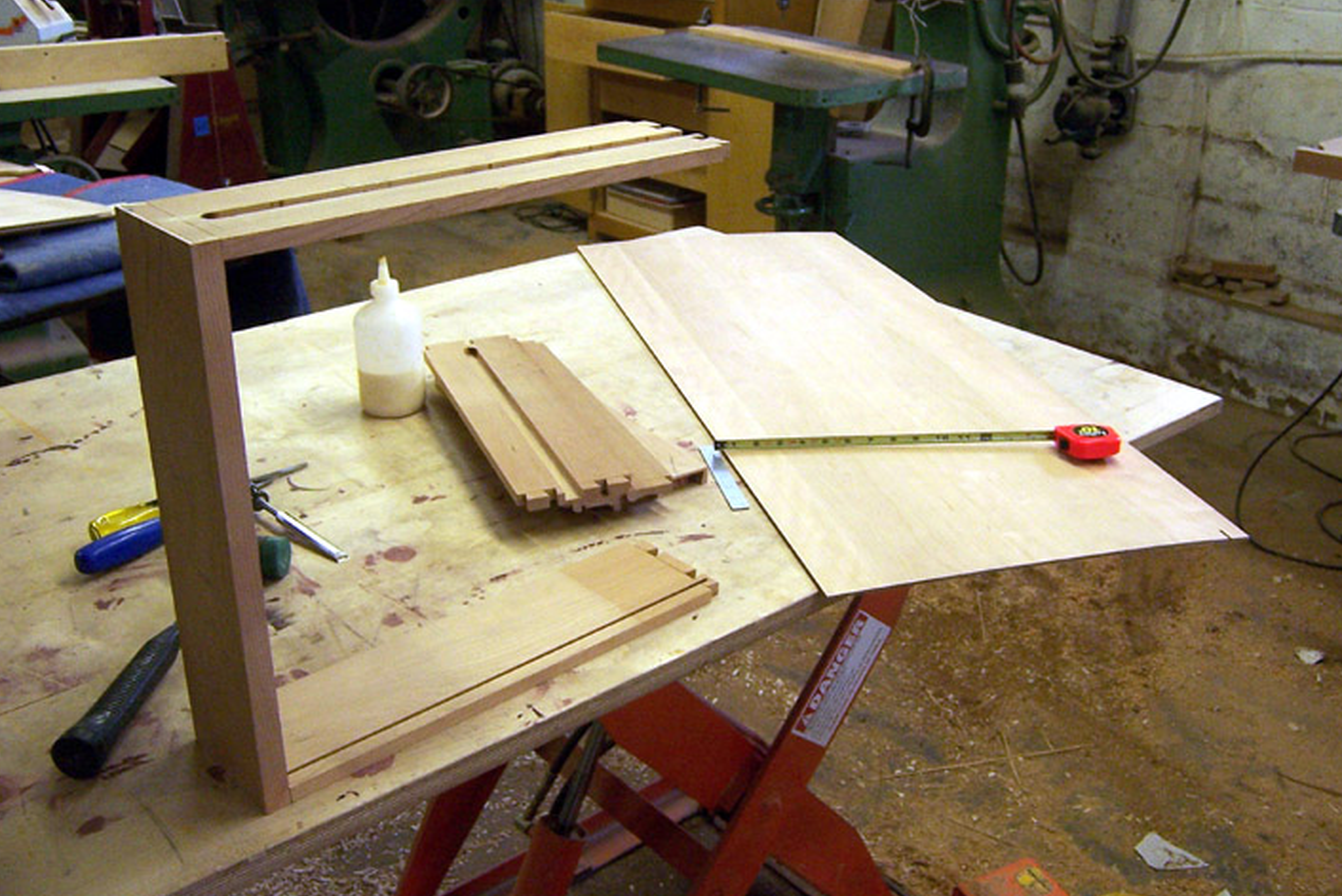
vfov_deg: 37.8
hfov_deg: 54.4
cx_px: 669
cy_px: 403
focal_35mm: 35
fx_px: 1305
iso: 140
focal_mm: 5.5
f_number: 3.4
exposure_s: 1/30
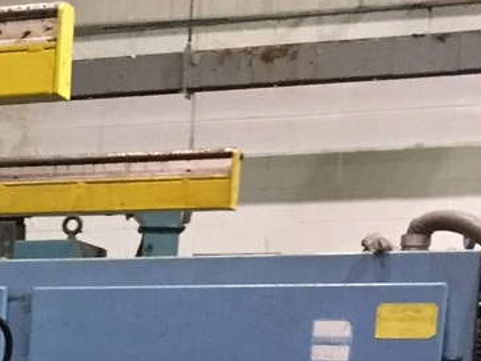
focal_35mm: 131
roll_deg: -2.2
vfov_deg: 10.6
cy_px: 669
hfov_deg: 13.5
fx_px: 1821
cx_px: -385
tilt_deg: -10.6
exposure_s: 1/15
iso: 250
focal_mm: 4.15
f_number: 2.2
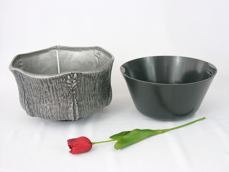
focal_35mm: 49
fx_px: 324
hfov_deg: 38.9
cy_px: 86
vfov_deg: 29.7
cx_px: 114
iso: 100
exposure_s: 1/3.2
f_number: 6.3
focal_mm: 12.4
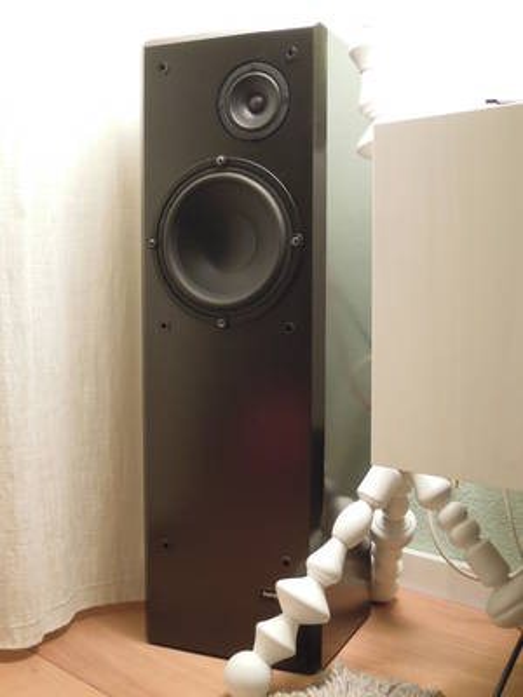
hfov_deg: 32.2
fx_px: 907
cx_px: 262
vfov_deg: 42.1
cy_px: 348
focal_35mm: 45
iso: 800
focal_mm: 8.1
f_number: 2.8
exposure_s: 1/4
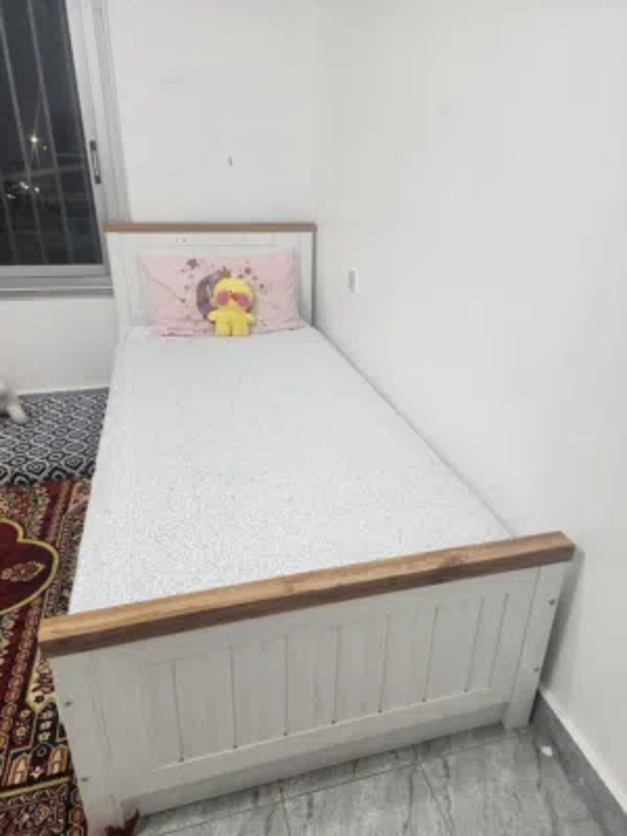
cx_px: 314
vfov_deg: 73.9
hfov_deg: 58.9
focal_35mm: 23
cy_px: 418
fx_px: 555
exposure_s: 1/100
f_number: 1.8
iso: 320
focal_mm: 6.4
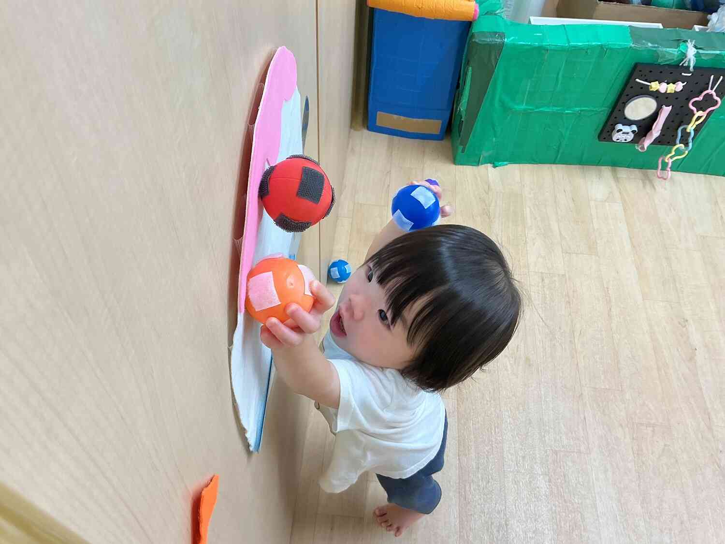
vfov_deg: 48.2
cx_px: 362
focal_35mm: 29
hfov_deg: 61.7
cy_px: 272
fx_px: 607
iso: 64
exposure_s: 1/60
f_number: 1.8
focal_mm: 3
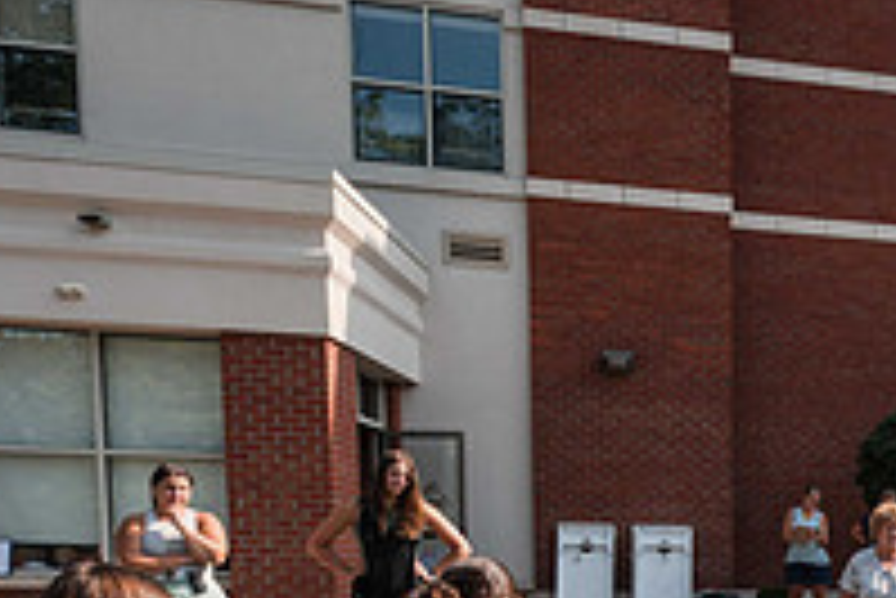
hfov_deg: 36.2
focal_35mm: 45
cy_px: 634
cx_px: 1012
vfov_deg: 27.7
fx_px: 1121
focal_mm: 14
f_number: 7.1
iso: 100
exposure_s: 1/400
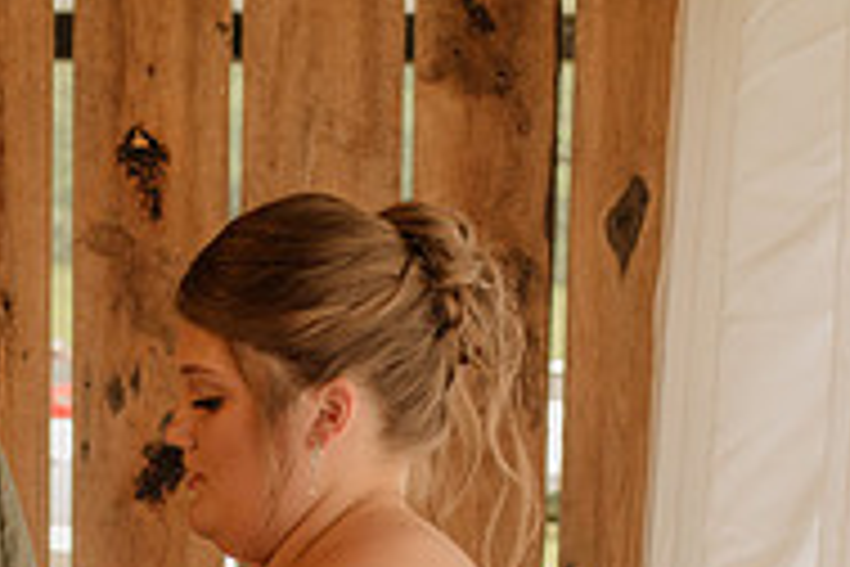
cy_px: 702
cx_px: 110
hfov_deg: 17.0
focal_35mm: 119
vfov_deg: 11.3
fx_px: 2810
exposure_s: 1/200
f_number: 2.5
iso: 640
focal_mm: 35
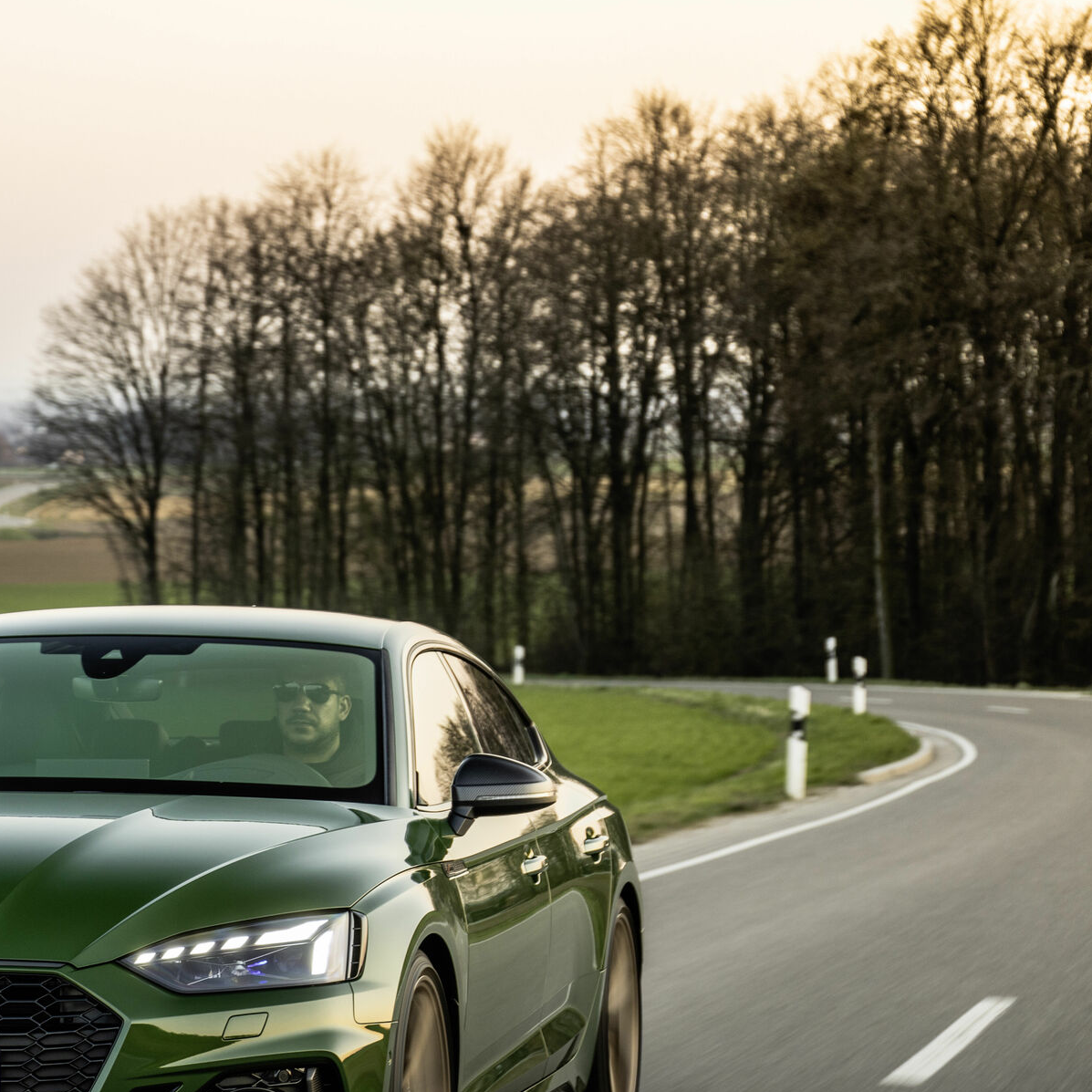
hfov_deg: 12.4
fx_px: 4961
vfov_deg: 12.5
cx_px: 3
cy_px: 731
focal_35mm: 139
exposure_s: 1/20
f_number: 4.5
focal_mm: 68
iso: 200
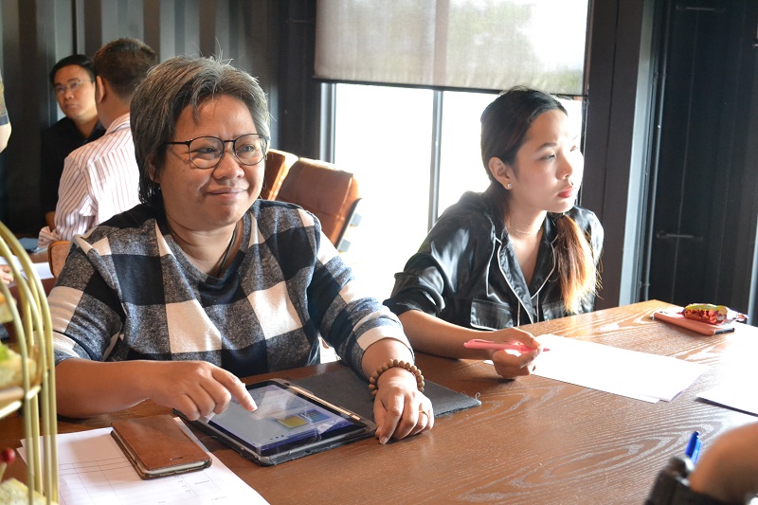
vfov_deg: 29.9
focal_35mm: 45
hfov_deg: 43.6
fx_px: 947
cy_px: 252
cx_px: 379
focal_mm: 30
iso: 3200
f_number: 5
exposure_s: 1/60
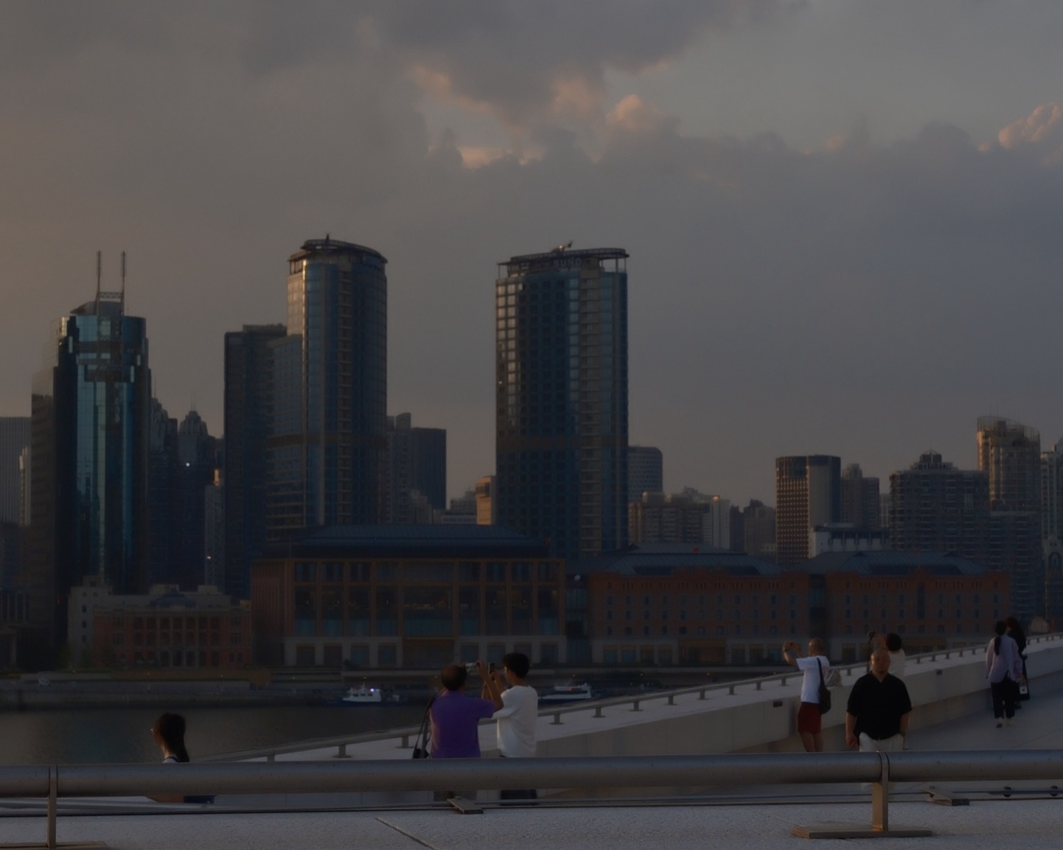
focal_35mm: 41
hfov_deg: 44.5
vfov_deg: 36.5
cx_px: 411
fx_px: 1290
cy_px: 435
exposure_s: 1/500
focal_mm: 23
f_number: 4.5
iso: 250
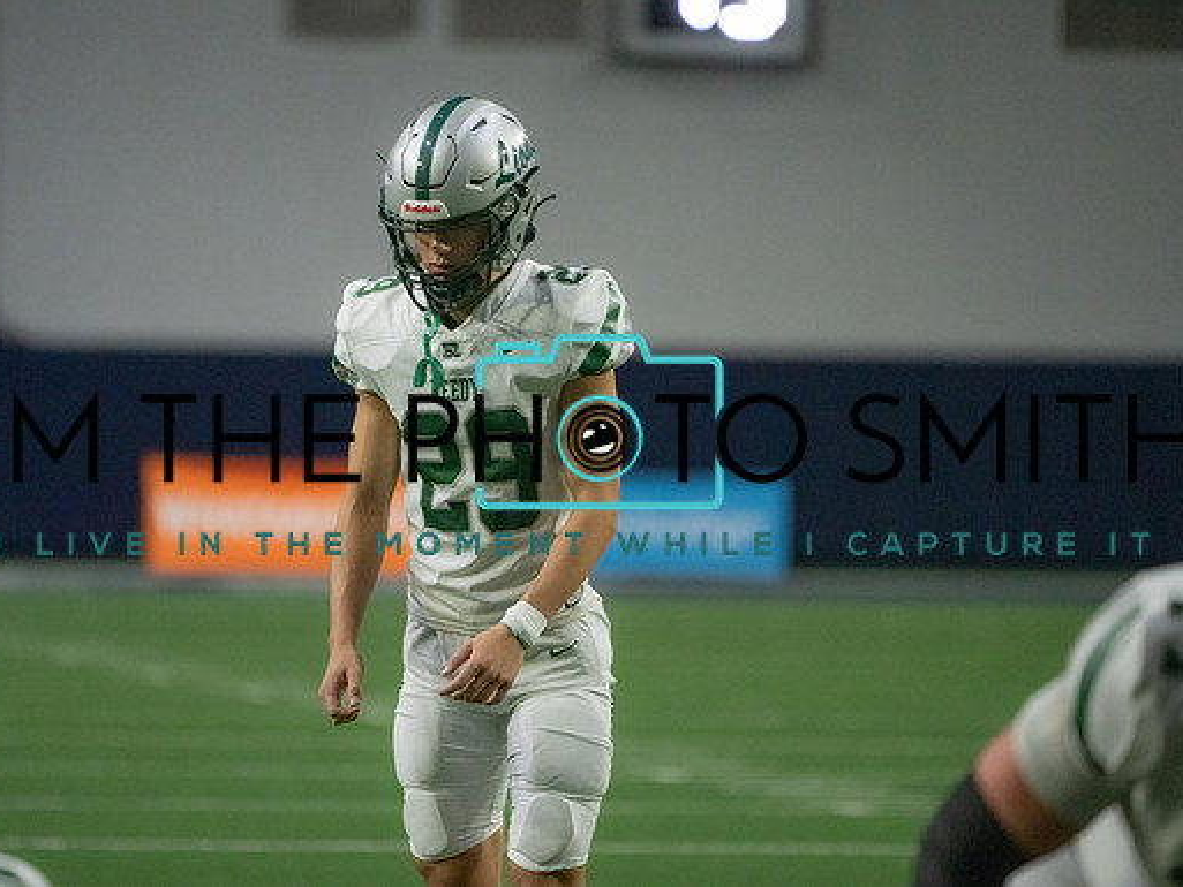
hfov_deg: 4.8
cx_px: 528
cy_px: 444
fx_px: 14083
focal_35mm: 412
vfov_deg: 3.6
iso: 12800
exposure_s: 1/1000
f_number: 5.6
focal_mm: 379
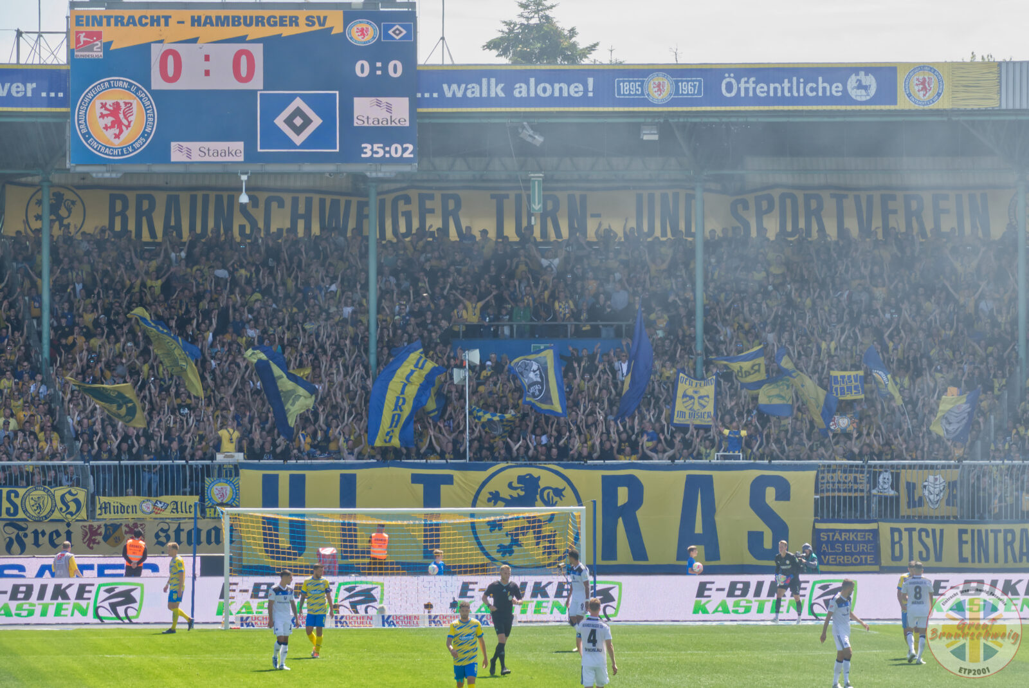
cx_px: 514
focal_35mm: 247
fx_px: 7064
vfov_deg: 5.6
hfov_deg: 8.3
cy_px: 344
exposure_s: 1/200
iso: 200
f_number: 8
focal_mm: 90.5
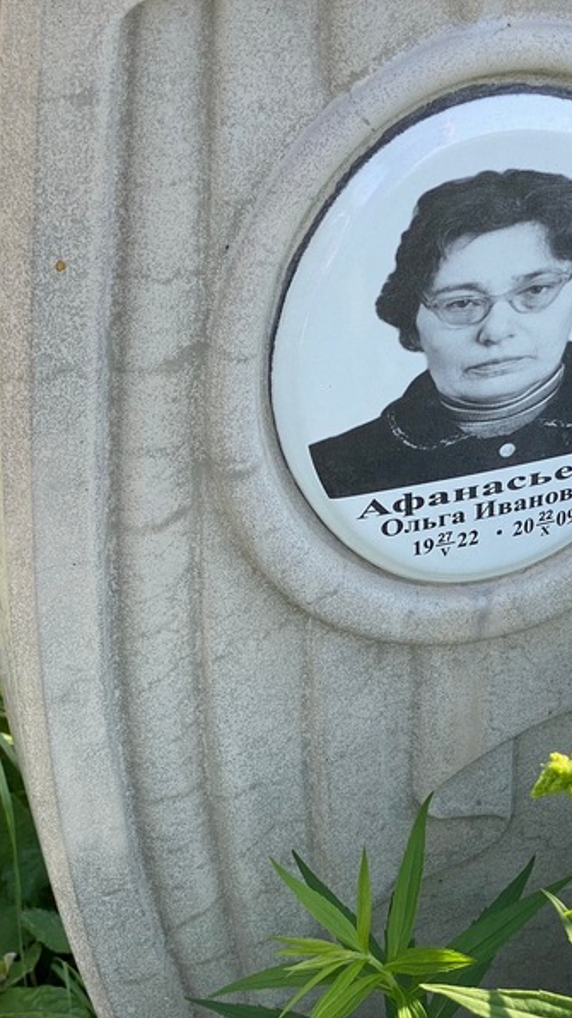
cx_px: 482
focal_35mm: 76
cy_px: 511
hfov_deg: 15.7
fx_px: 2050
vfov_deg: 27.9
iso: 20
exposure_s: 1/329
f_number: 2
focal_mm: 6
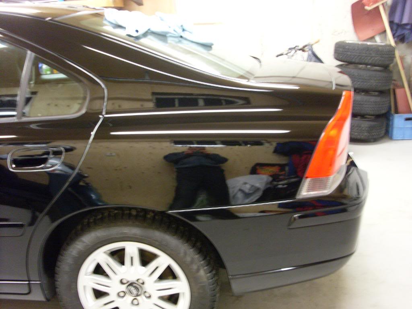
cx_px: 206
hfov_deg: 49.0
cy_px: 154
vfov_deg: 37.7
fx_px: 452
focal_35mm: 38
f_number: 3
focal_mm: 6.3
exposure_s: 1/8
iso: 200
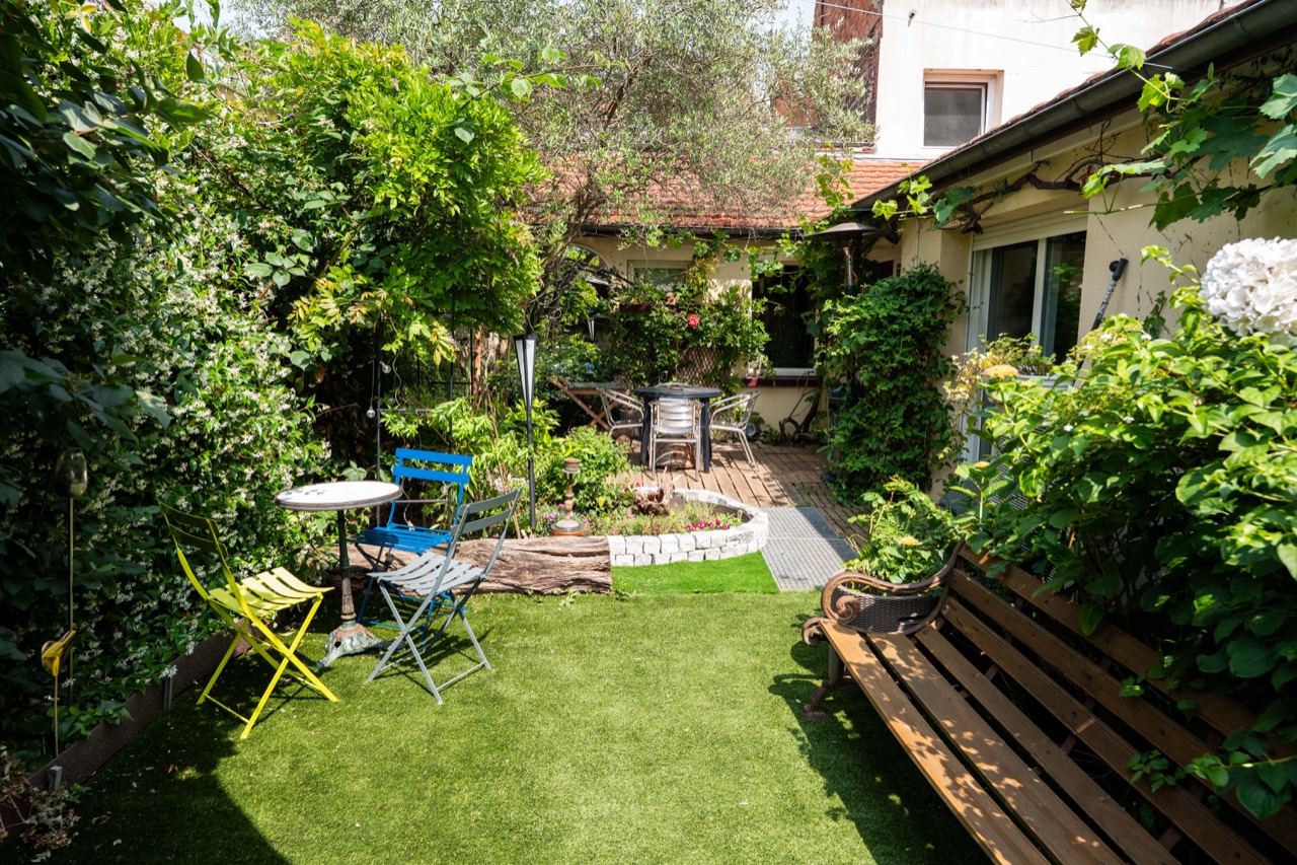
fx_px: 864
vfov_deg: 53.1
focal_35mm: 24
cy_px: 432
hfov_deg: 73.8
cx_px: 648
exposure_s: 1/1000
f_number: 5.6
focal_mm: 24
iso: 640
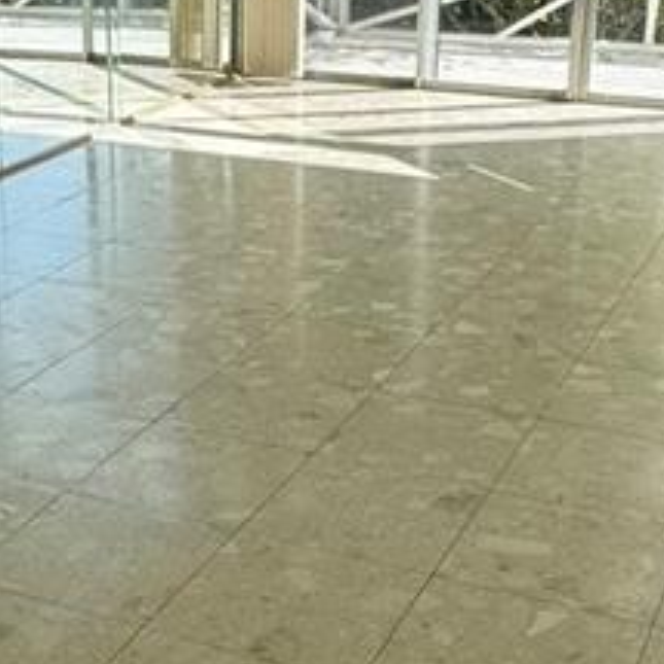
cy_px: 324
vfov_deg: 25.0
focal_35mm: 69
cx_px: 148
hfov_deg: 24.7
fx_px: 1497
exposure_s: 1/910
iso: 50
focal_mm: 2.22
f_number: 2.2
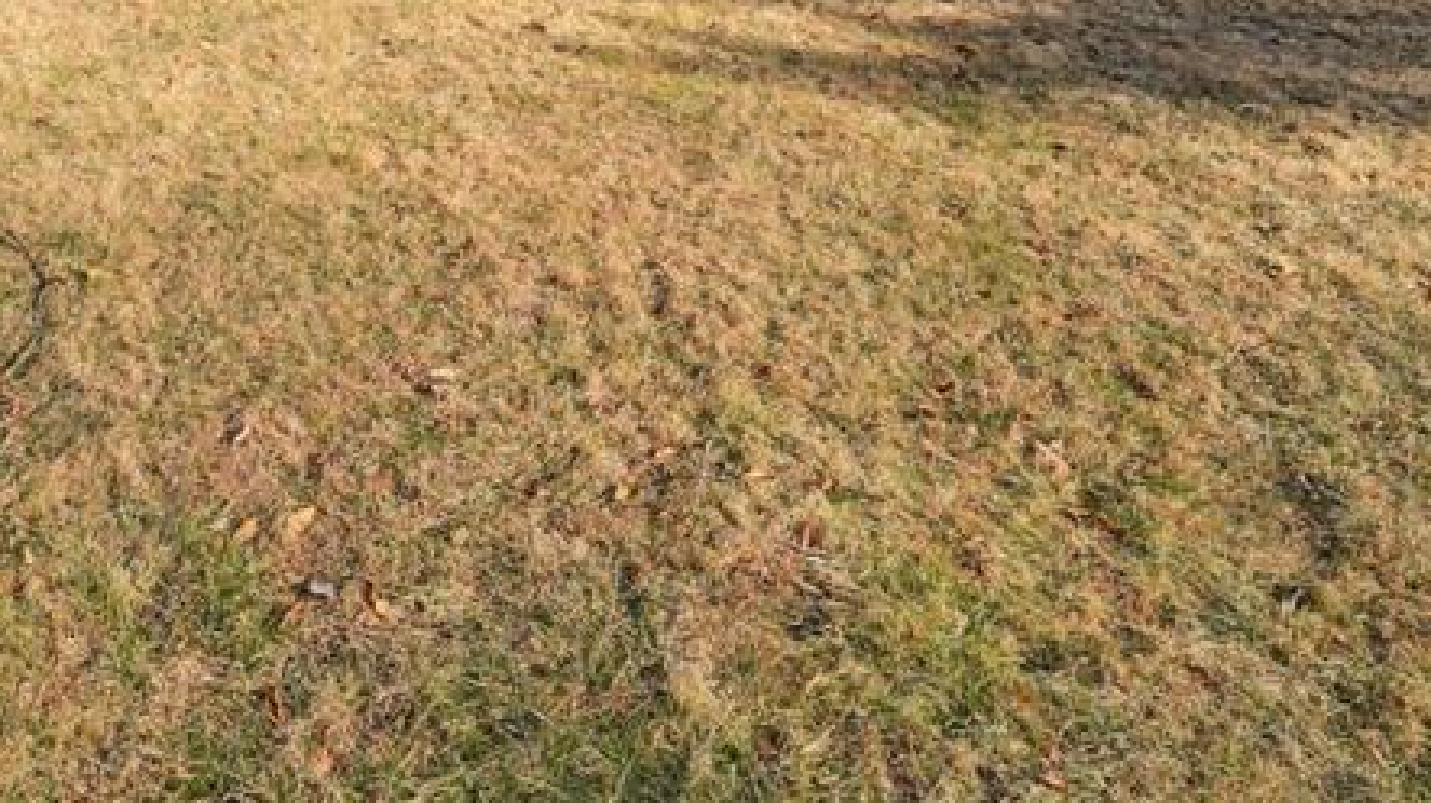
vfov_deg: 27.5
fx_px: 1289
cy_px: -295
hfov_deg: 55.1
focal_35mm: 34
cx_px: 343
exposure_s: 1/640
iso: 400
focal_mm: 14
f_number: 8
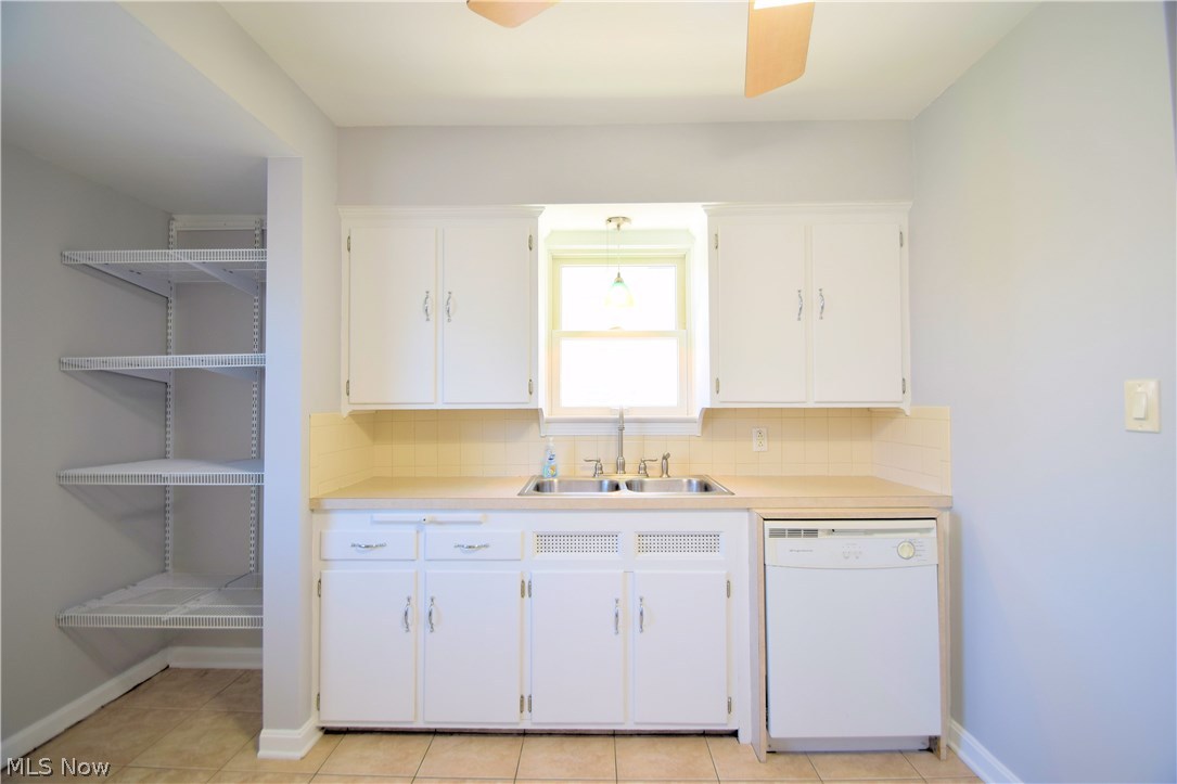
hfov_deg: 100.4
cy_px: 392
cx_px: 588
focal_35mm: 15
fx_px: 490
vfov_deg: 77.3
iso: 100
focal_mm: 10
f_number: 3.5
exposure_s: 1/25
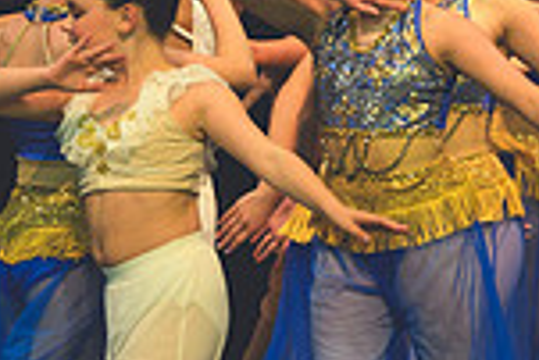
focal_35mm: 920
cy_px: 139
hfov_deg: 2.2
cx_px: 104
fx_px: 13787
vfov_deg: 1.5
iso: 640
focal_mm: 160
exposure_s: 1/500
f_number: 2.8
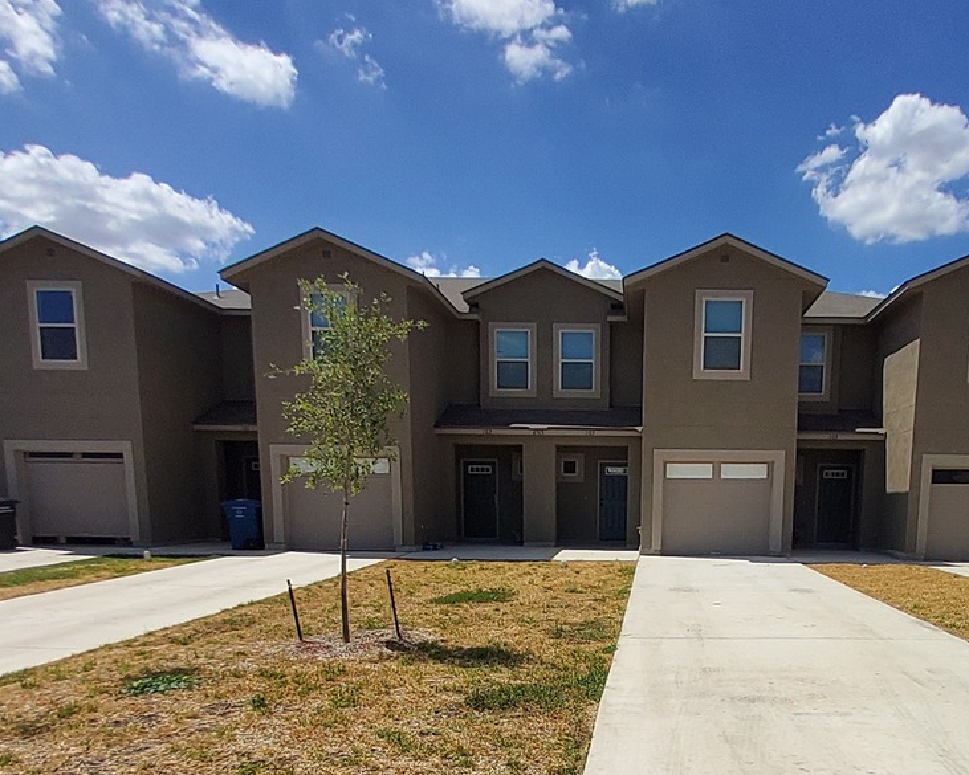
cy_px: 607
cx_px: 663
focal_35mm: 25
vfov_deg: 53.5
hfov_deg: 65.9
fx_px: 717
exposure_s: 1/2635
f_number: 2.2
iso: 50
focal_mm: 1.13
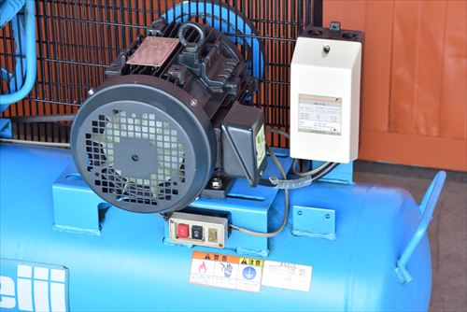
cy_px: 156
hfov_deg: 19.4
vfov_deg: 13.1
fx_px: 1363
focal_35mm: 105
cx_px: 234
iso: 1250
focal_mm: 70
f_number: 6.3
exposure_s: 1/320
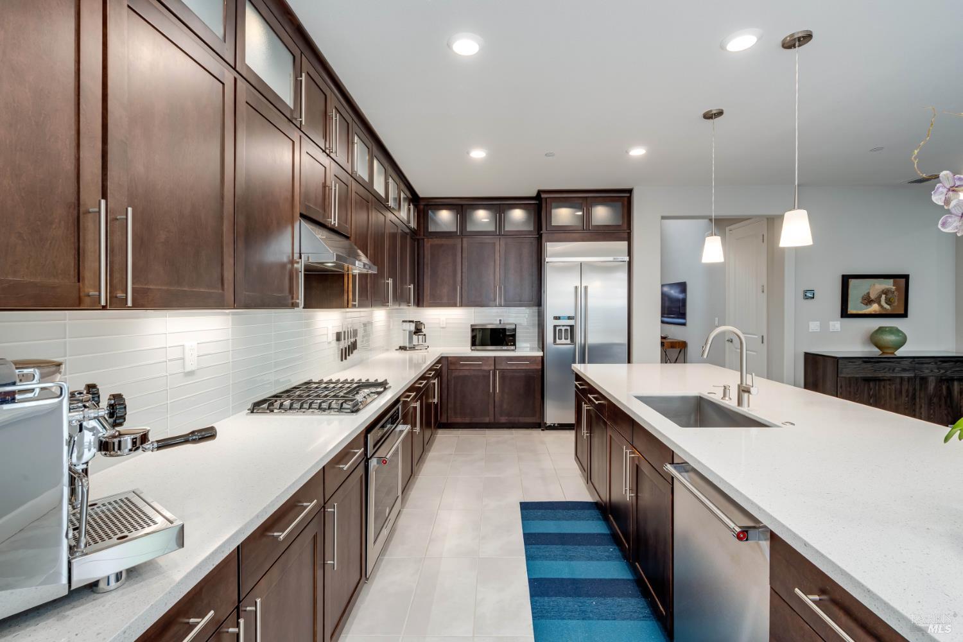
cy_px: 321
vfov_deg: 73.7
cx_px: 482
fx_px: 428
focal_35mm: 16
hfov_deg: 96.7
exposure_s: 1/125
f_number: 11
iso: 400
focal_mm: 16
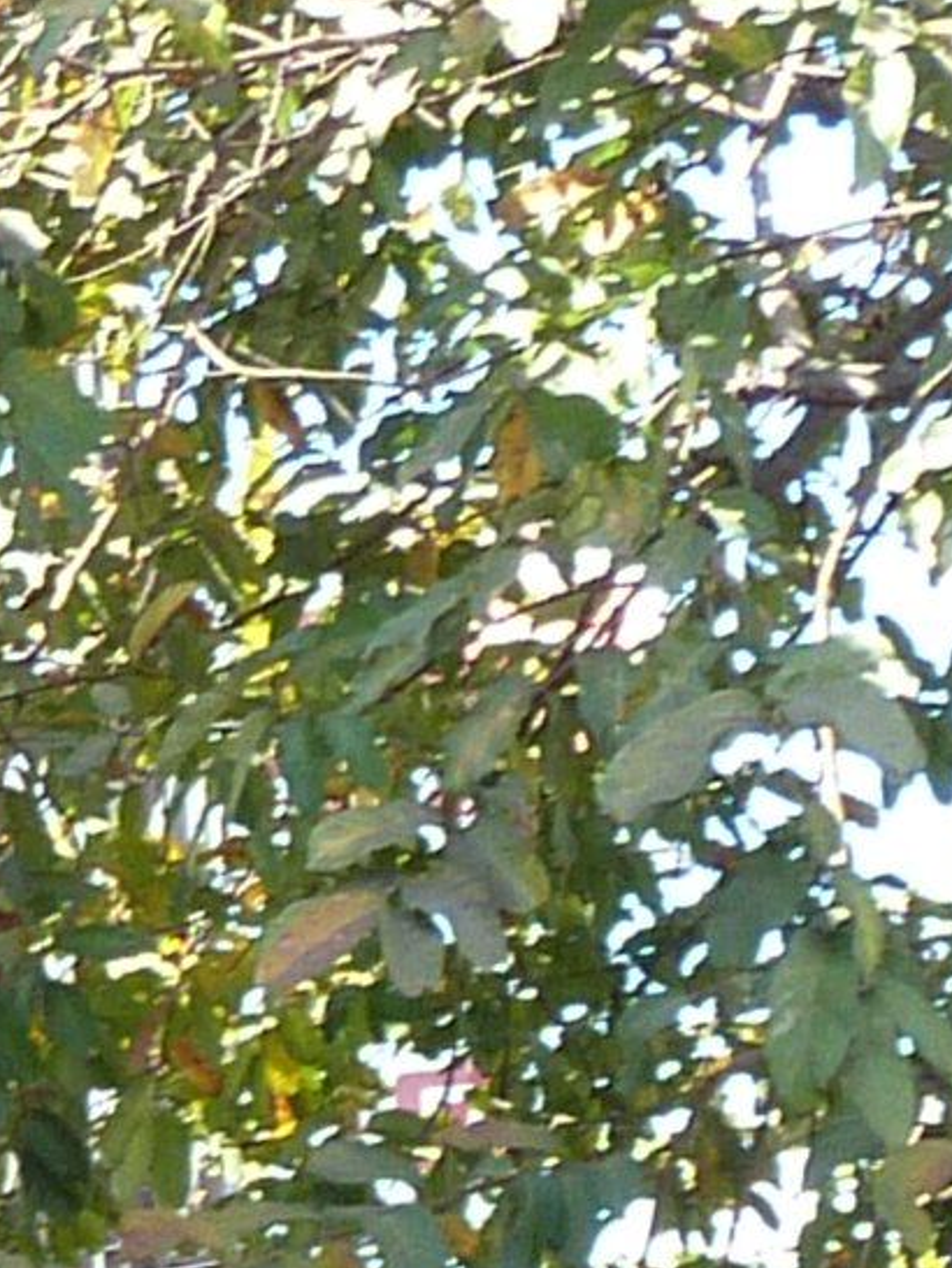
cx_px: -1307
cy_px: 1958
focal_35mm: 167
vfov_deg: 11.3
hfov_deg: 8.2
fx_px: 6119
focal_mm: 4.1
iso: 80
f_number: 3.3
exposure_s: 1/80
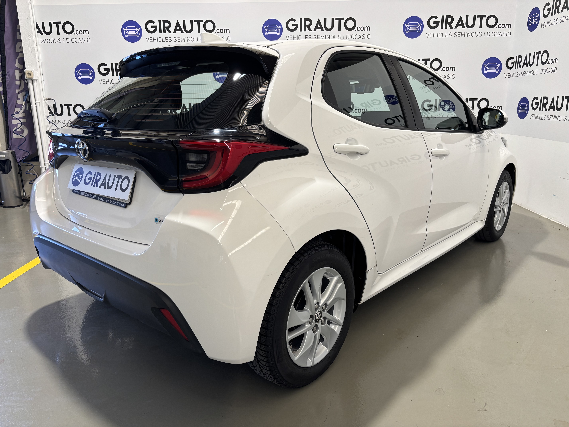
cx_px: 284
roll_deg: +0.7
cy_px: 214
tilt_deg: -13.2
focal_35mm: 26
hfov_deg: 67.3
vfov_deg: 53.1
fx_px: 427
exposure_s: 1/50
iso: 64
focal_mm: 5.96
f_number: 1.6
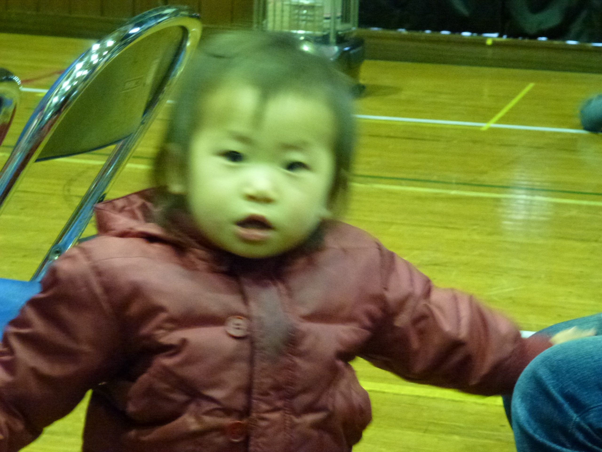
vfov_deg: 14.2
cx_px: 301
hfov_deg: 18.9
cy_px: 226
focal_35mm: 104
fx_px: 1809
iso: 800
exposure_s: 1/8
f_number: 5
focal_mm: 18.7
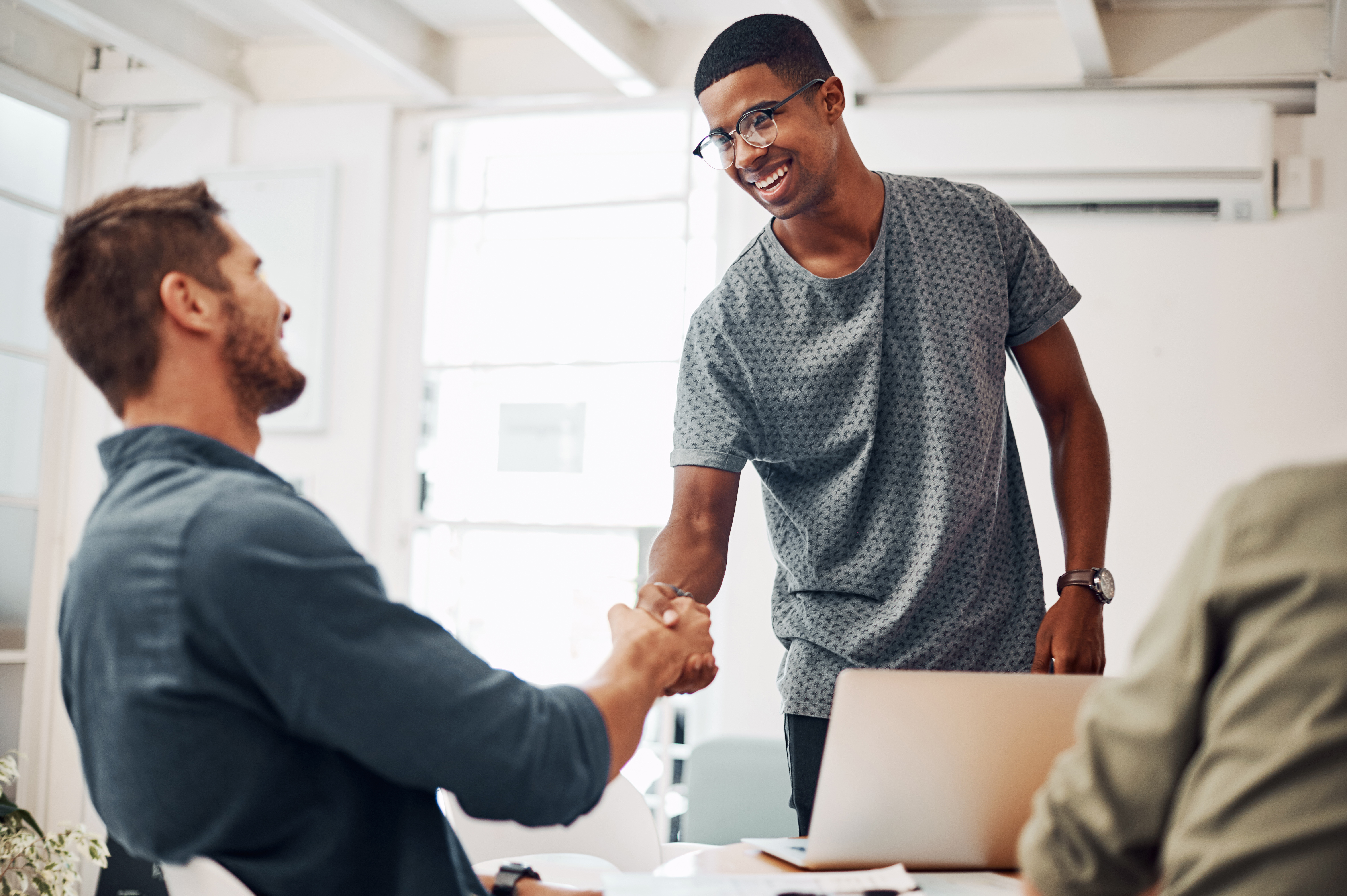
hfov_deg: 39.6
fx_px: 1870
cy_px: 448
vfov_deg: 27.0
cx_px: 674
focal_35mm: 50
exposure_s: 1/320
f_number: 2
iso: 640
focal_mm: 50
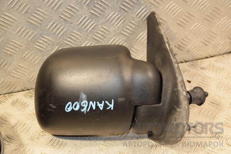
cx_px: 116
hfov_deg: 29.9
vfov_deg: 20.2
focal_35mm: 68
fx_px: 433
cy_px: 77
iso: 800
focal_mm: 45
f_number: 4.8
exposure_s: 1/125
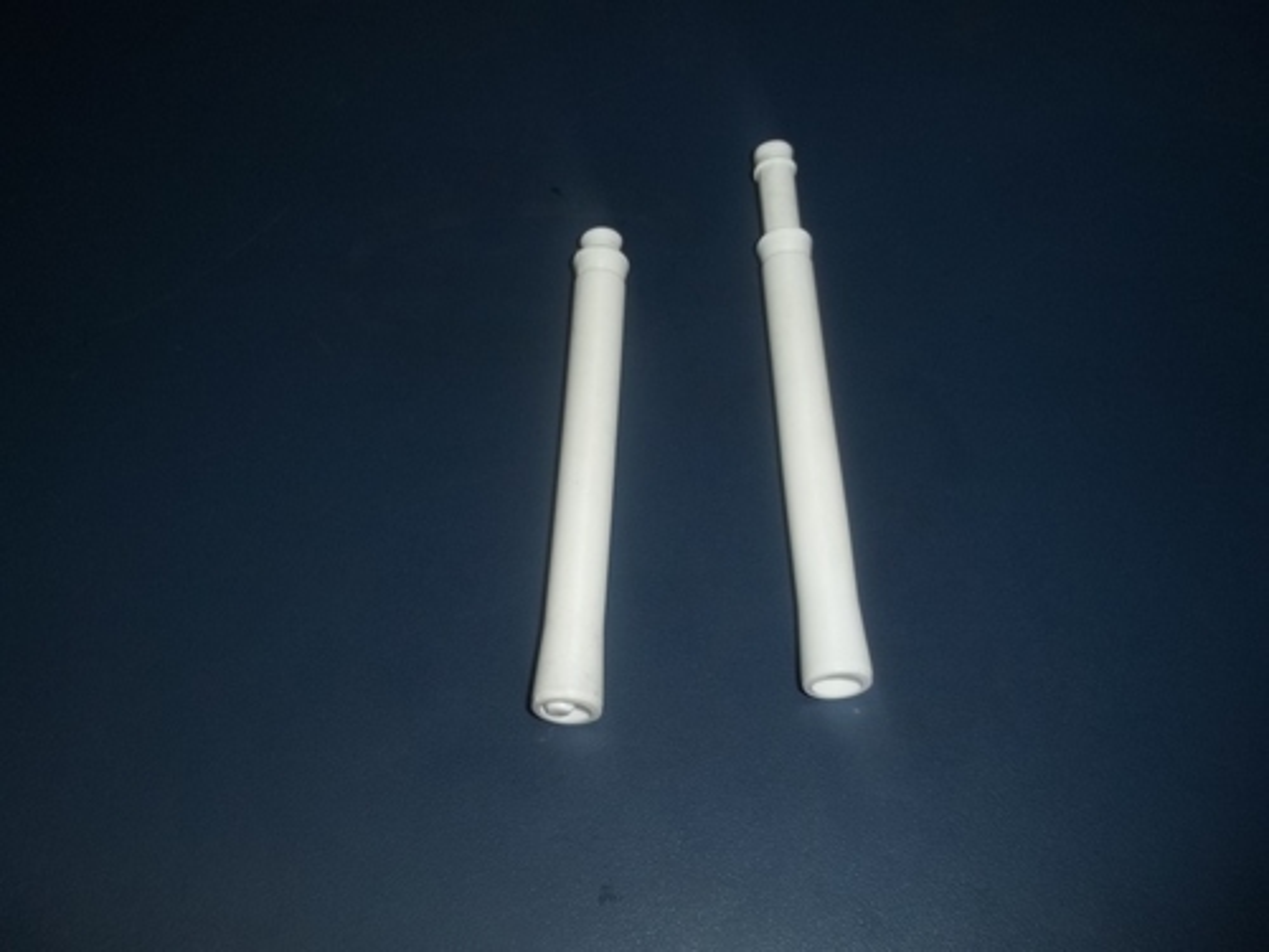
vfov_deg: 39.7
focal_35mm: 36
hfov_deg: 51.4
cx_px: 634
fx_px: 1320
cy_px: 476
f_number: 3.1
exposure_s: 1/30
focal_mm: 6.5
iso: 64
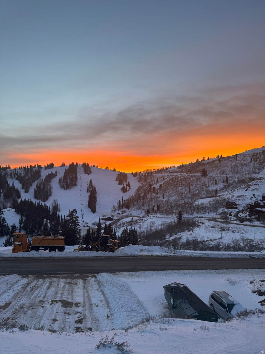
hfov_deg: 56.8
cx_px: 132
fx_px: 245
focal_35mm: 24
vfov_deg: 71.6
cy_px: 177
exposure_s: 1/121
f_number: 1.78
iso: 64
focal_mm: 6.76
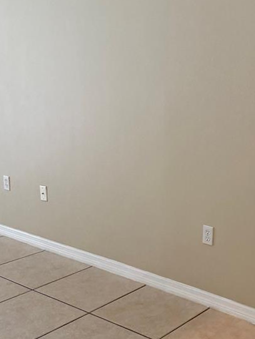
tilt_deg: -15.6
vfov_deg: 36.0
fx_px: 520
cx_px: 207
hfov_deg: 27.0
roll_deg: -3.3
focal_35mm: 53
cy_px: 200
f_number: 1.78
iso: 320
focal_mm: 6.76
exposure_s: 1/120
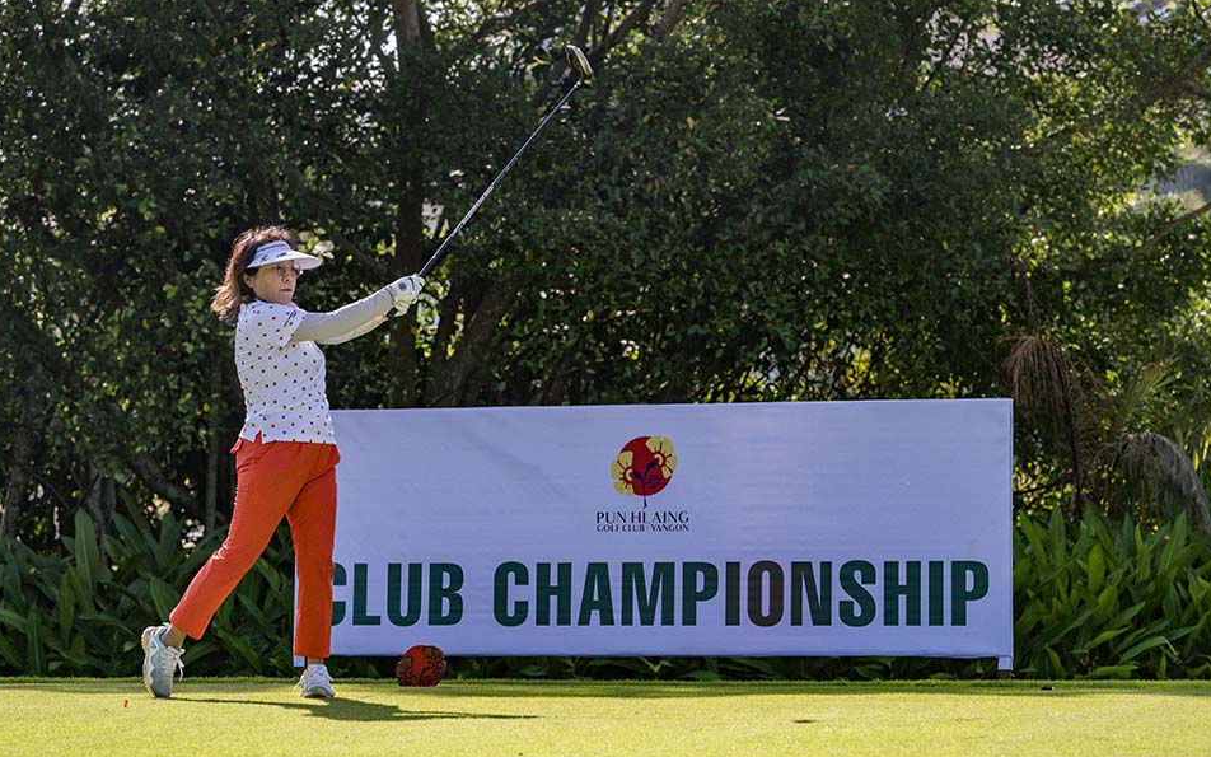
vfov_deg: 11.6
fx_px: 3729
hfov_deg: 18.4
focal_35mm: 113
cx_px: 604
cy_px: 361
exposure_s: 1/2000
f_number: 5
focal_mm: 110
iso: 1000
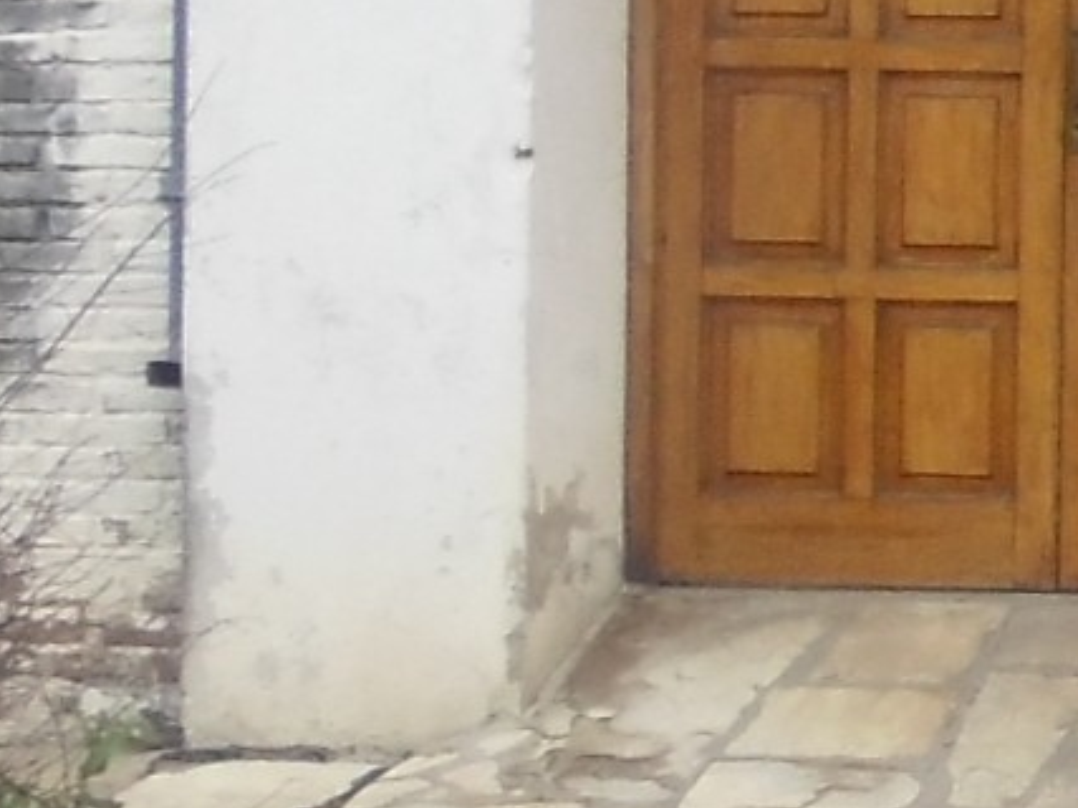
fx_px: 4919
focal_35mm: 158
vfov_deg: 9.4
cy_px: 101
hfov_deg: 10.5
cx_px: 2737
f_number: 3.5
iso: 80
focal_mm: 4.6
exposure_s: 1/125
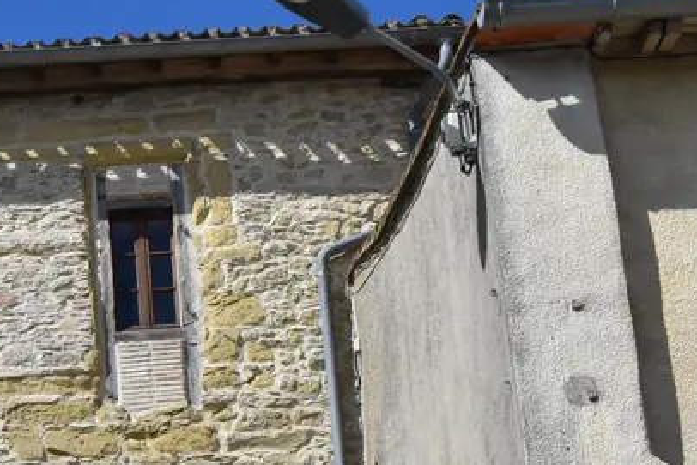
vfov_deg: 12.7
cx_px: -300
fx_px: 2014
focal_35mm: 104
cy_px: 634
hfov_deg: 17.9
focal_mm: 22
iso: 800
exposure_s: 1/2500
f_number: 9
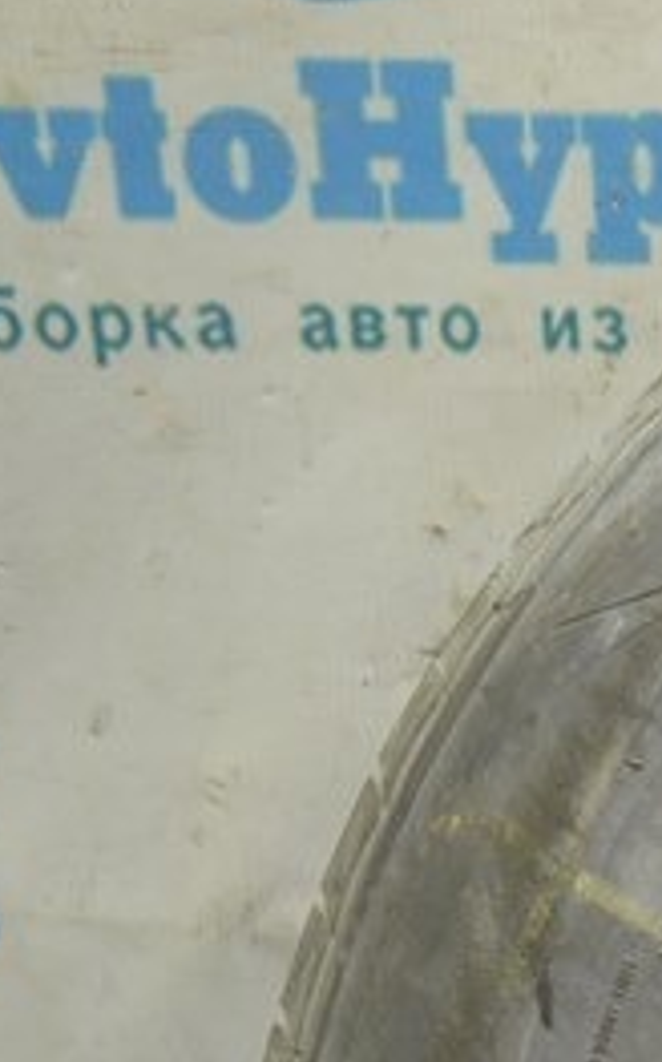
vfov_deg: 16.6
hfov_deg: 9.8
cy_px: 1351
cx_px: 1522
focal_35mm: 119
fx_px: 3441
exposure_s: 1/20
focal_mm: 20
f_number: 5.6
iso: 400
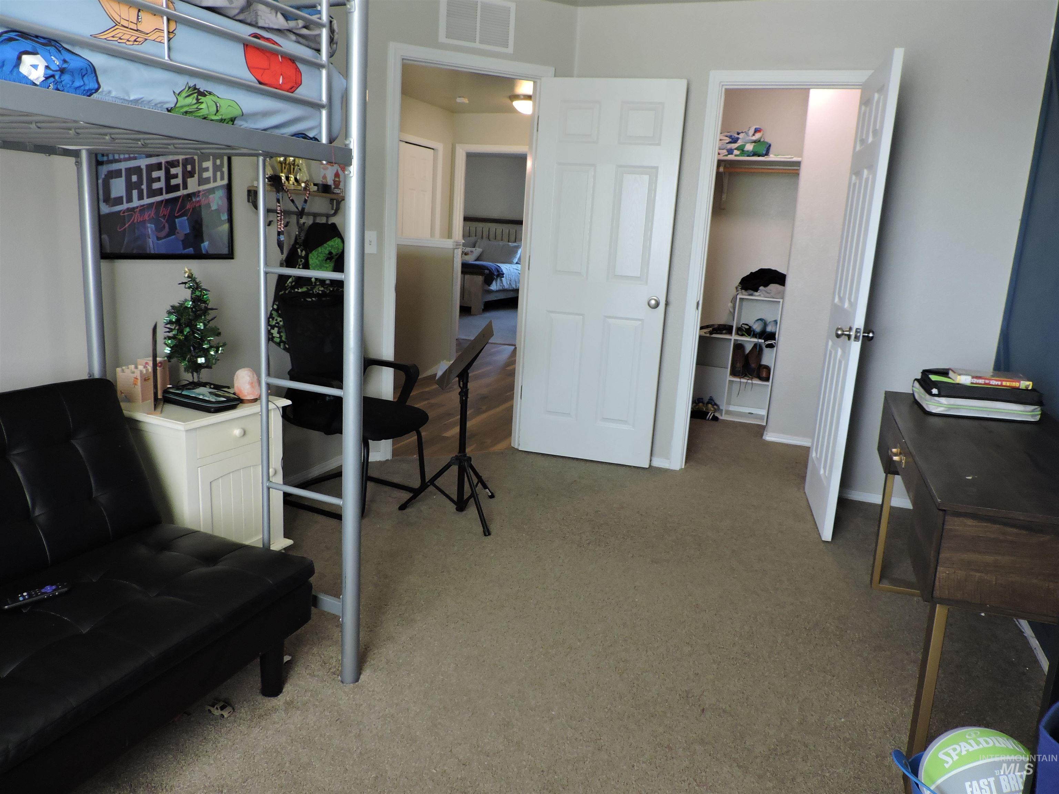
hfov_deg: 71.6
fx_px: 734
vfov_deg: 56.8
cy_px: 397
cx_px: 530
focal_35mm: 24
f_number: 3
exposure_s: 1/30
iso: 250
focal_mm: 4.3
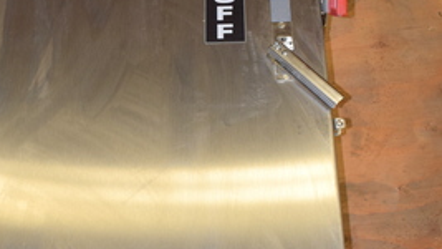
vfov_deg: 22.5
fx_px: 621
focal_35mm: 53
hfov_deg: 39.0
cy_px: 85
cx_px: 170
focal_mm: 18
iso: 450
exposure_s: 1/125
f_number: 5.6
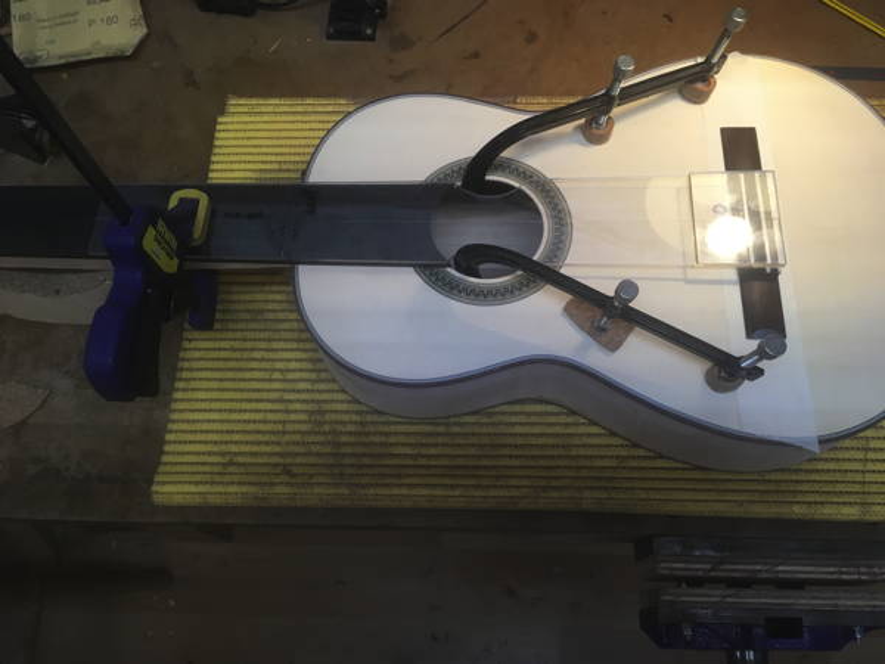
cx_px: 442
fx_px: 741
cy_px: 332
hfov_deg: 61.7
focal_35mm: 29
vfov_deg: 48.2
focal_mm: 4.15
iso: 32
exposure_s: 1/33
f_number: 2.2
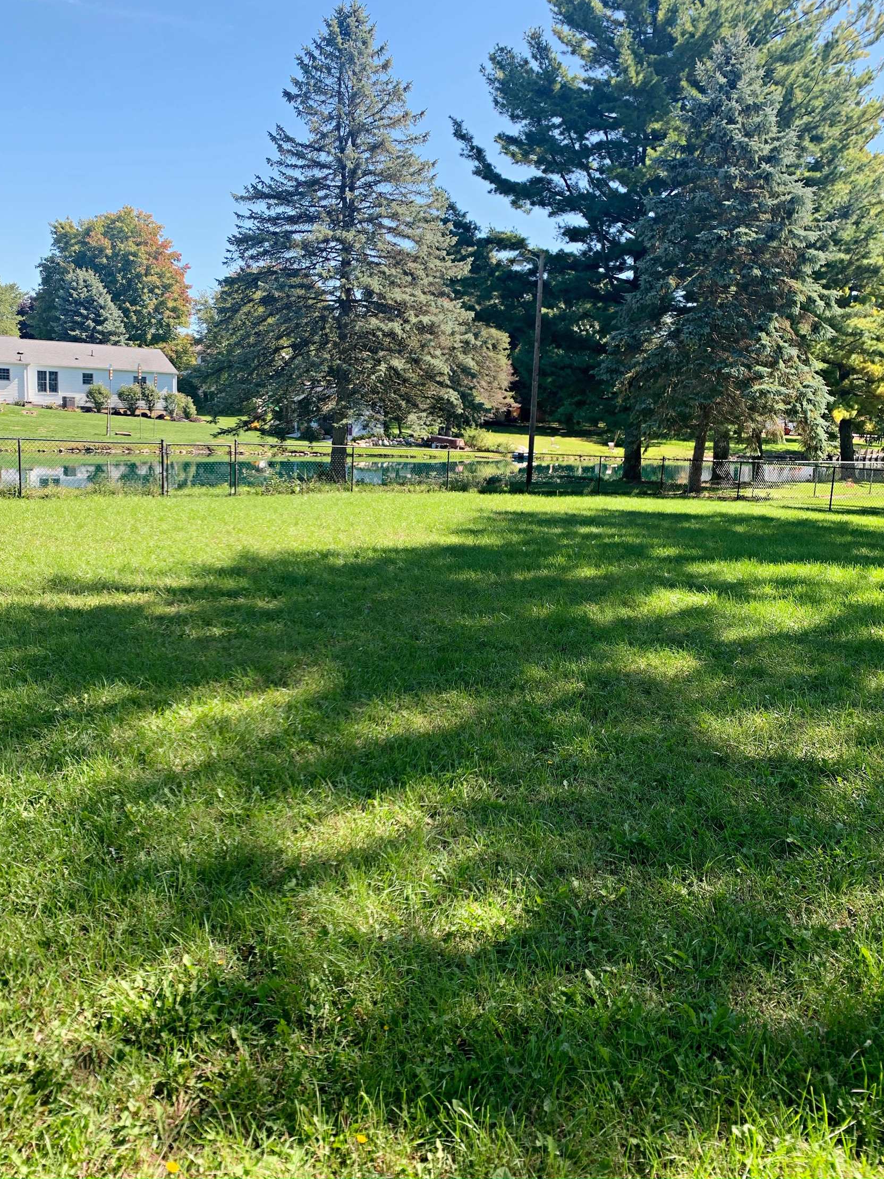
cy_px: 567
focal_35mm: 27
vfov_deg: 65.3
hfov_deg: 51.3
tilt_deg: -8.9
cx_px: 438
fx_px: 919
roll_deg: -2.4
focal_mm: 4.25
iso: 25
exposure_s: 1/407
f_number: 1.8
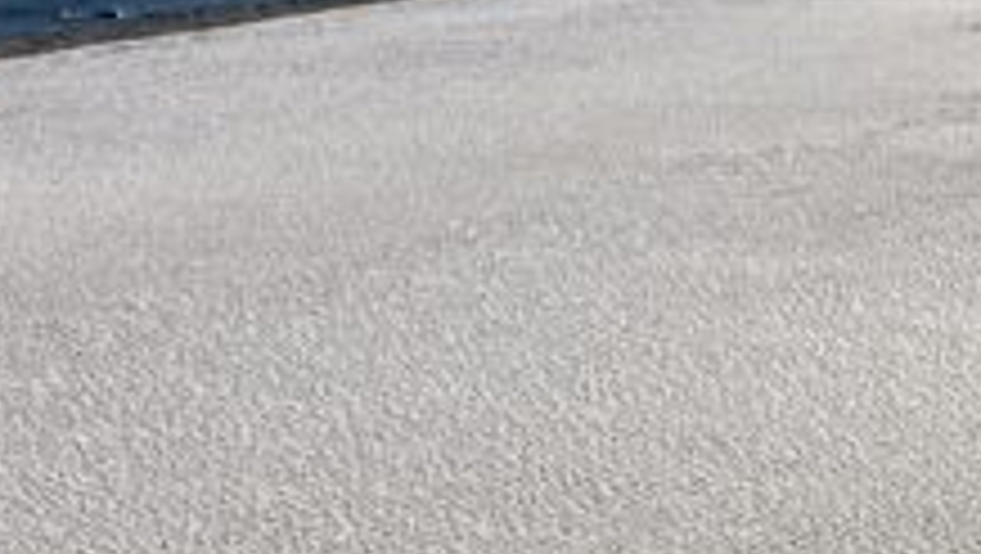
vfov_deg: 8.5
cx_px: 1305
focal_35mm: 143
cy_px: 324
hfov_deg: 14.3
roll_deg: +2.6
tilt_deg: -6.3
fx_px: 3722
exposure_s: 1/6944
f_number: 1.8
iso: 32
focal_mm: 3.99
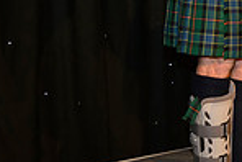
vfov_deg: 9.9
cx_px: 466
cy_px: -40
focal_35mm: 137
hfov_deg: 13.2
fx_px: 922
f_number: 5
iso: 2500
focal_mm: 35
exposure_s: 1/200
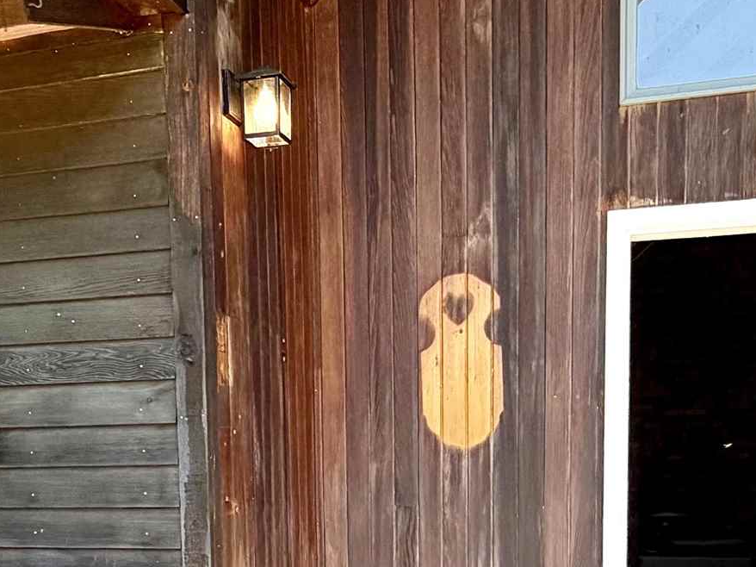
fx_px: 1070
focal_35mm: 49
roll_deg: +2.7
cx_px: 326
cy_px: 574
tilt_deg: -5.8
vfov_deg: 27.8
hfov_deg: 38.8
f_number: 2.2
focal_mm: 2.22
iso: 64
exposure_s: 1/502
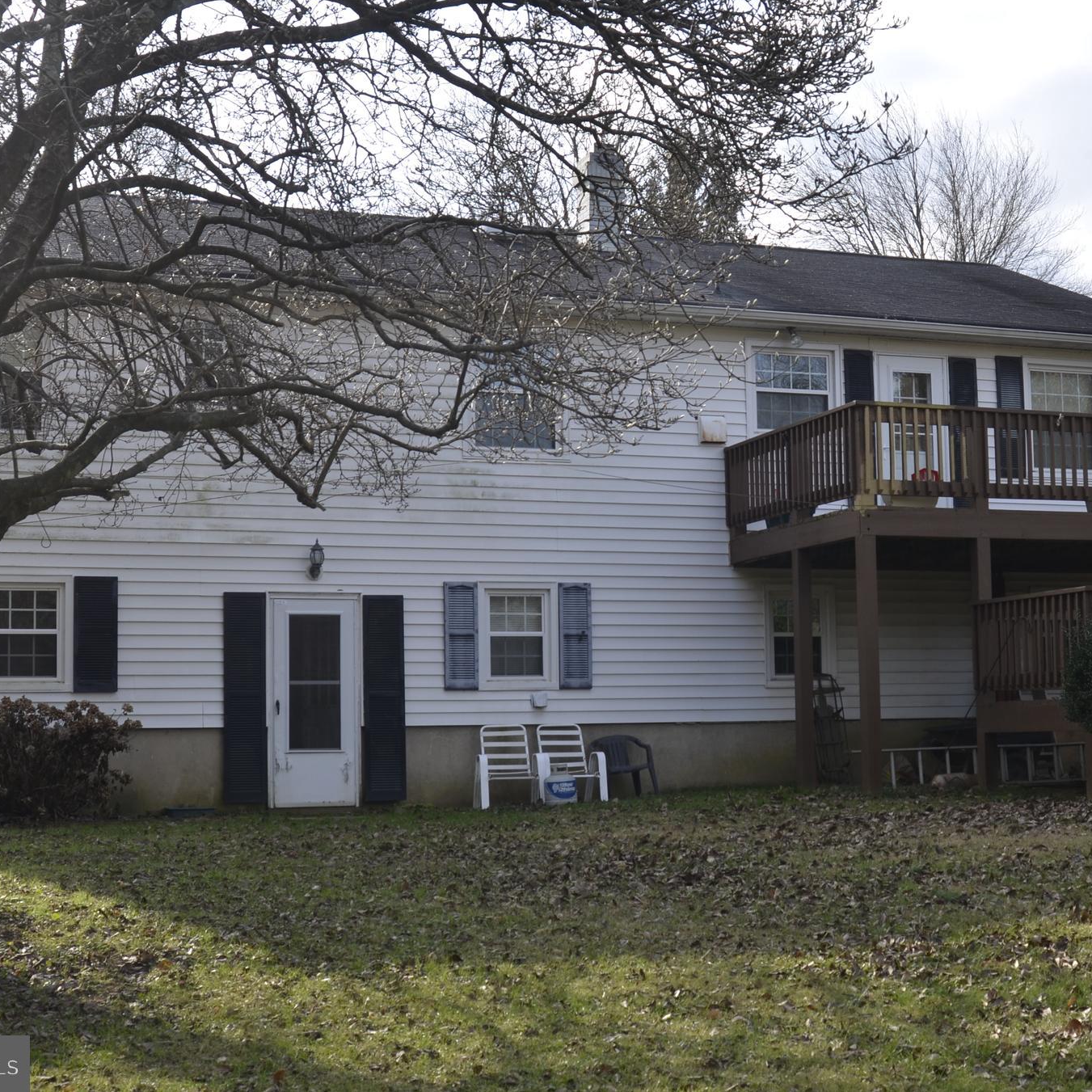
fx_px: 1927
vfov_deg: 31.6
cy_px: 546
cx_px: 680
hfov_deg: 31.5
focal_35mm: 54
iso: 160
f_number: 8
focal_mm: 28
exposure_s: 1/250
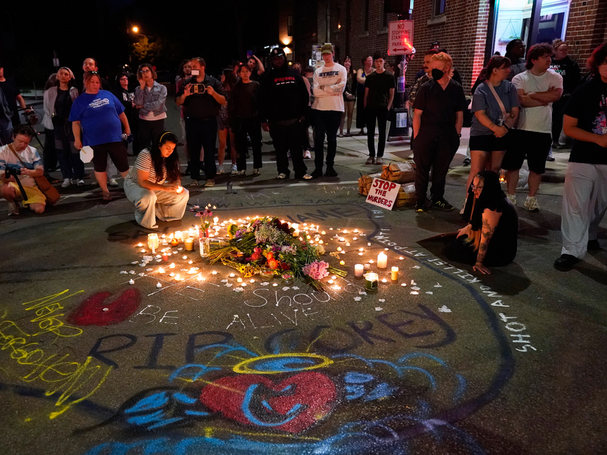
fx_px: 509
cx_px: 264
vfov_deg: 48.2
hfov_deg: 61.4
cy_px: 234
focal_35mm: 29
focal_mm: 26
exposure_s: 1/125
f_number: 2.8
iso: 8000
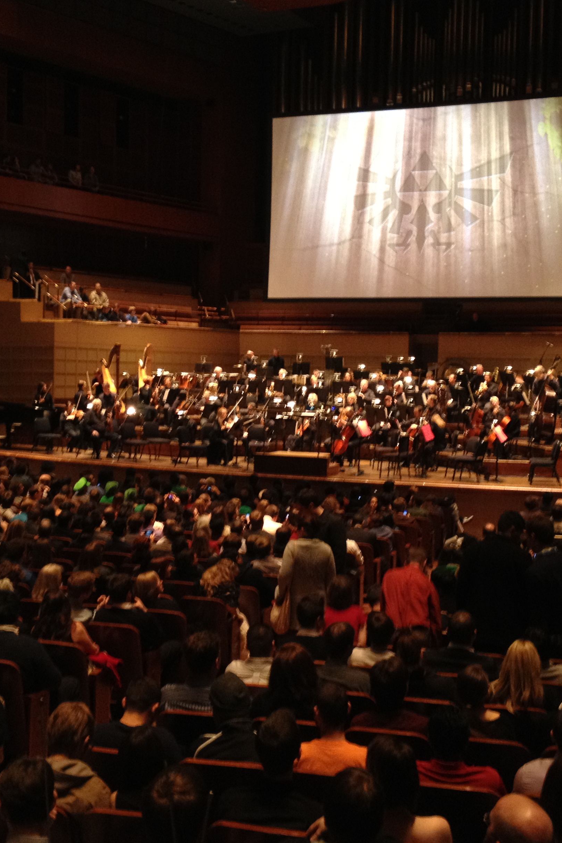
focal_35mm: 49
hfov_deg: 27.5
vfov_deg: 40.3
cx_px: 292
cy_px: 420
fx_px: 1147
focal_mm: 4.28
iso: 200
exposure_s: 1/20
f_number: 2.4
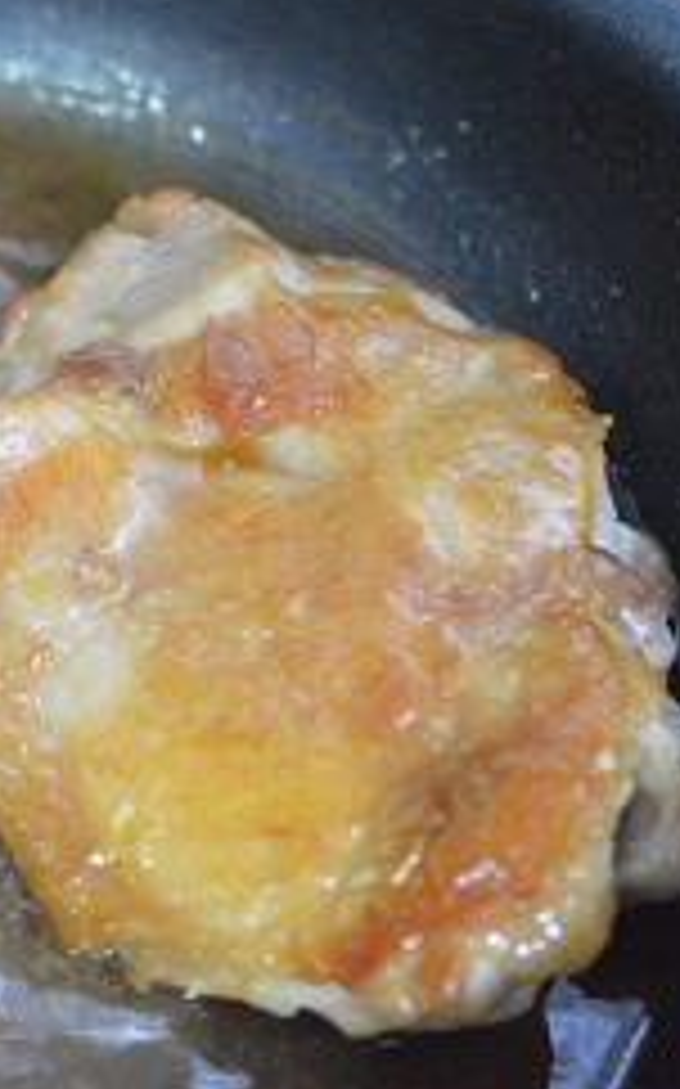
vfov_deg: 20.6
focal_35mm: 101
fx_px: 2998
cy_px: 574
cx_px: -189
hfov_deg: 12.6
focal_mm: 40
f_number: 3
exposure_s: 1/60
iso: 5000
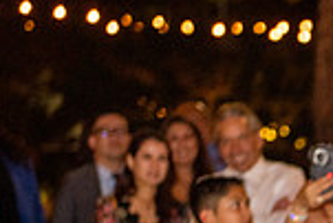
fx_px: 2491
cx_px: 545
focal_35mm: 269
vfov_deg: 5.1
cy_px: 337
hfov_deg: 7.5
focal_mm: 70
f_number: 2.8
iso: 1250
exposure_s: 1/125
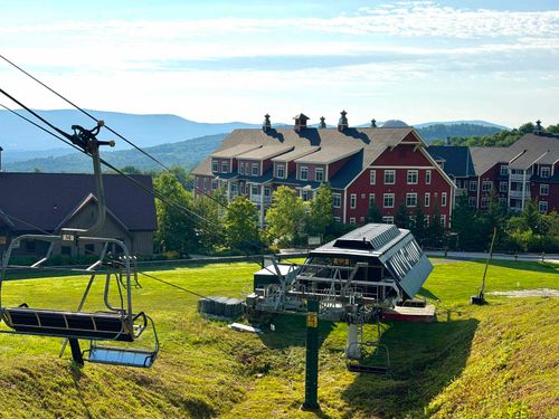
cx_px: 280
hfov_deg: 39.7
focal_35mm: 48
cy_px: 210
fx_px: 775
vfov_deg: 30.3
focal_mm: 6.76
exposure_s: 1/13333
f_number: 1.78
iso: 64
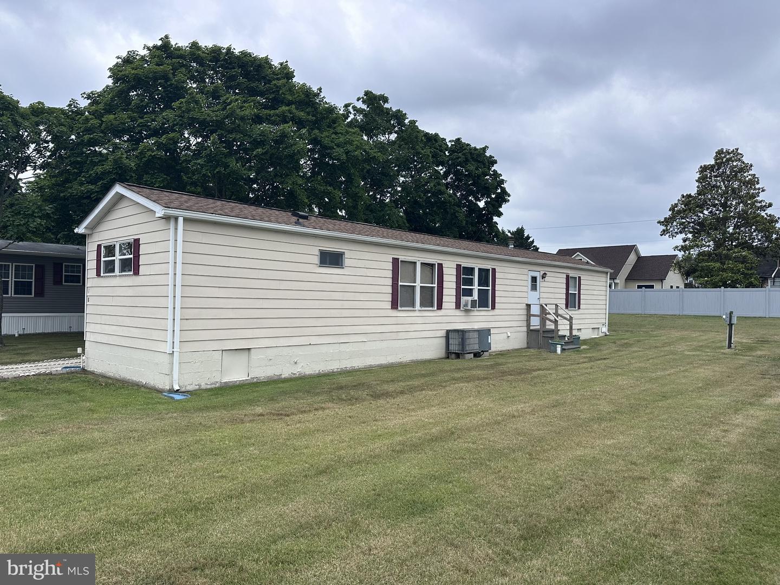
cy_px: 292
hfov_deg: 71.6
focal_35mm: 24
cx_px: 390
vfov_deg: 56.8
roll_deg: -0.4
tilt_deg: +1.0
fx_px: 541
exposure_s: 1/3597
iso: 80
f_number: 1.78
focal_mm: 6.86
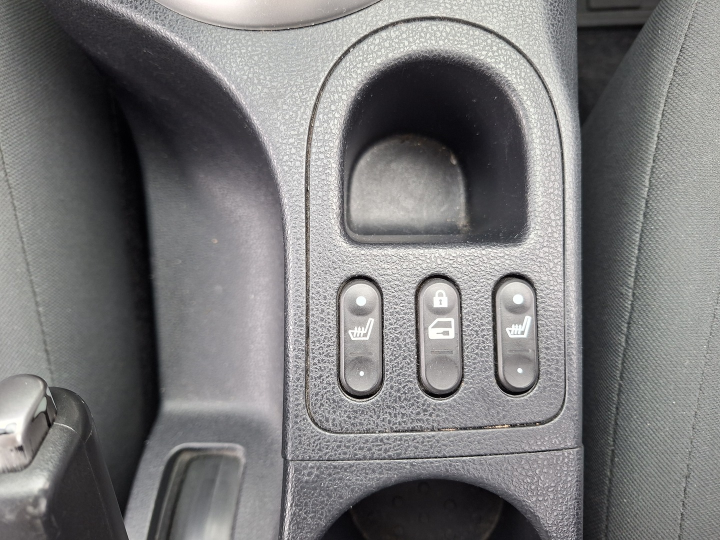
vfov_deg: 58.9
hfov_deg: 73.9
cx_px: 360
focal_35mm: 23
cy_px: 270
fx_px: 478
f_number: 1.8
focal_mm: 5.54
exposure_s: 1/100
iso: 250
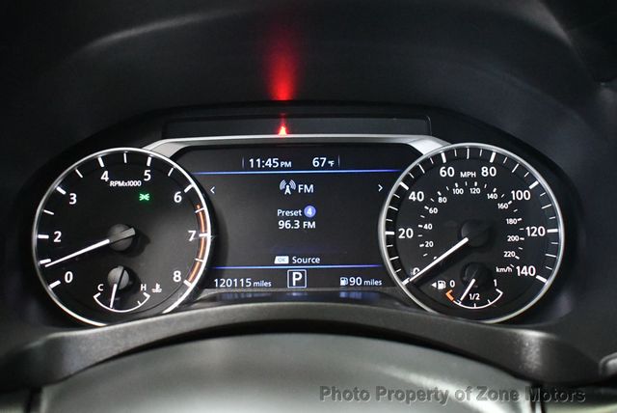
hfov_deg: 48.4
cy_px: 206
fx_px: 686
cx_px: 308
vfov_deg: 33.5
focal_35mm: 40
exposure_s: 1/60
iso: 9000
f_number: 3.8
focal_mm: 20
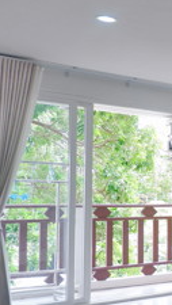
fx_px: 542
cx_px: 404
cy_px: 180
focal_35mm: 67
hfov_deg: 13.5
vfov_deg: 31.3
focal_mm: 16
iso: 200
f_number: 3.5
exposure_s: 1/80
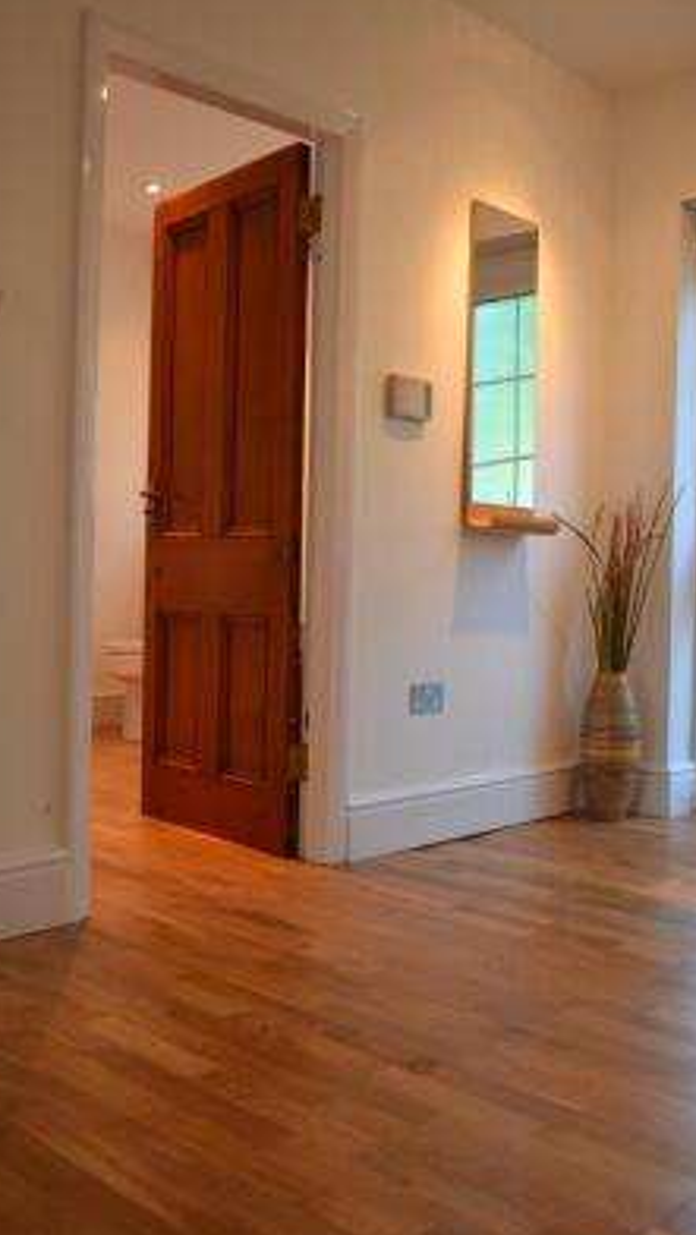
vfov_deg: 56.6
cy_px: 600
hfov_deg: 33.8
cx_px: 357
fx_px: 1146
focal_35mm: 35
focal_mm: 20
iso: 400
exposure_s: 1/30
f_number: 3.8
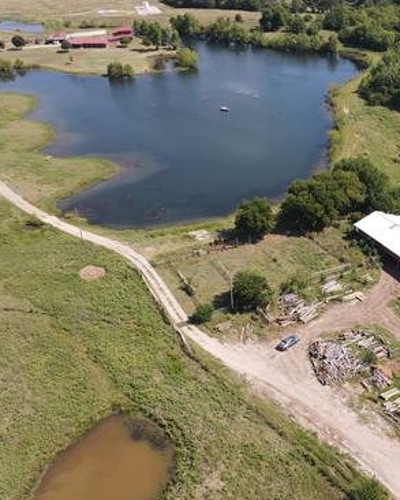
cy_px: 262
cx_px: 296
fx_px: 606
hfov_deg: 35.7
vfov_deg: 44.8
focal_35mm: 41
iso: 100
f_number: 2.8
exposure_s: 1/500
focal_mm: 4.5
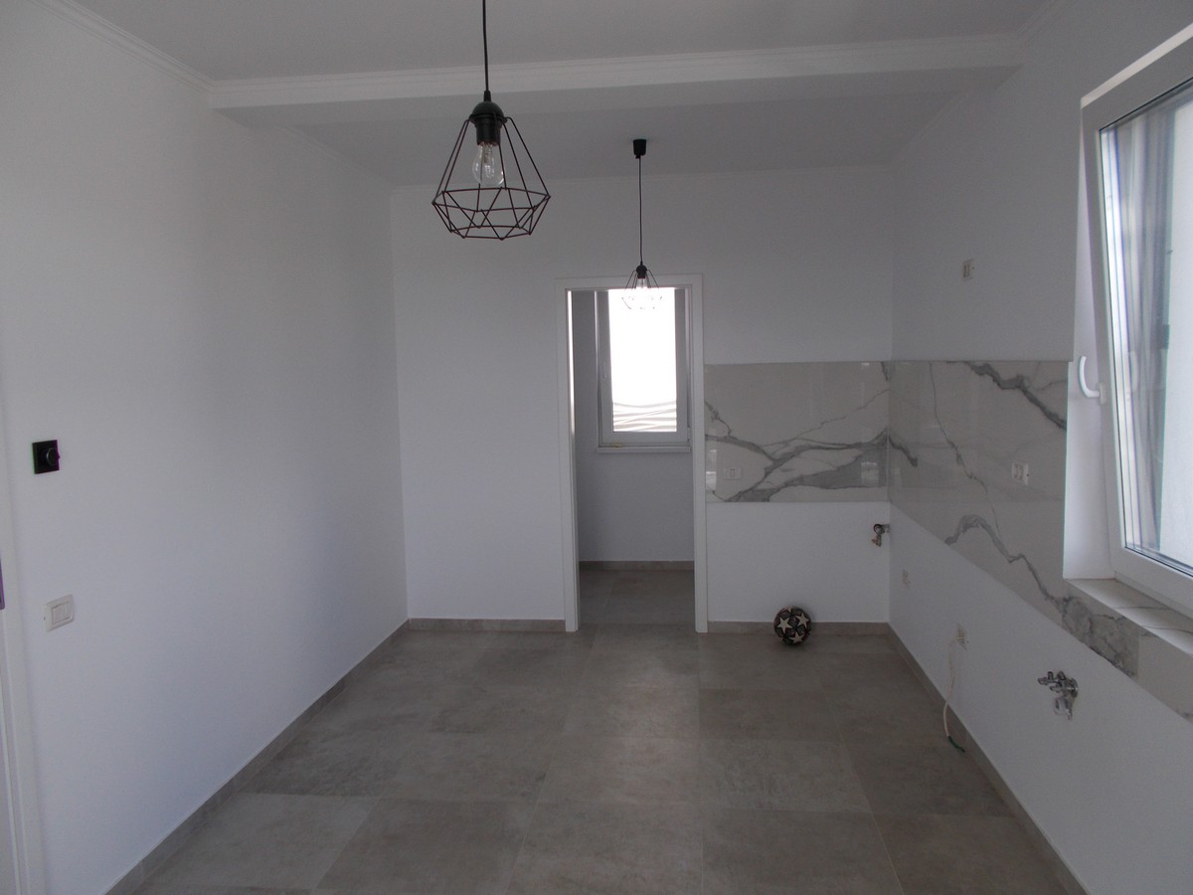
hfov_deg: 67.3
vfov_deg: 53.1
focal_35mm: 26
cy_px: 448
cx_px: 596
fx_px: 896
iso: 80
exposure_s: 1/50
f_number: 3.2
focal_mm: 4.6
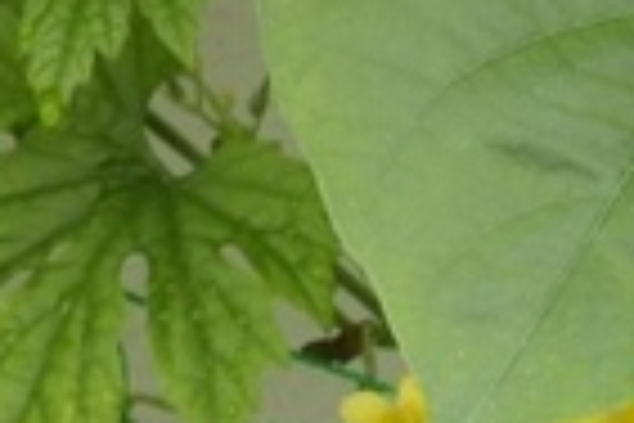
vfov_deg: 5.3
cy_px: 1071
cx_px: 1416
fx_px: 4420
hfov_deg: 7.7
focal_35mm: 251
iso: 80
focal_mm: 9.6
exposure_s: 1/100
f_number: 4.4
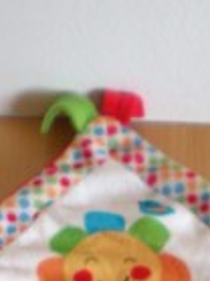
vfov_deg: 13.1
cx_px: 127
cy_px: 433
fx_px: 1150
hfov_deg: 10.4
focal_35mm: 142
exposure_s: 1/35.4
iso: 200
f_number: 3.1
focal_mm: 6.3
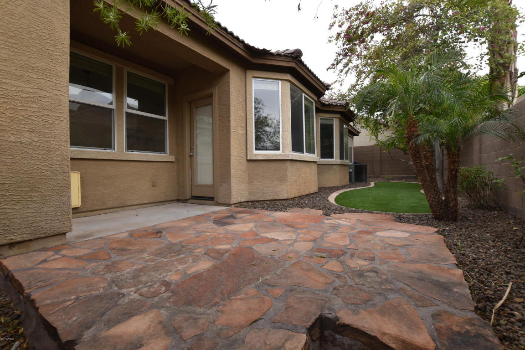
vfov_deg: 77.3
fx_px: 219
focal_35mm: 15
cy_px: 175
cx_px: 262
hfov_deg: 100.4
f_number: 7.1
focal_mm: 10
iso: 400
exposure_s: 1/200
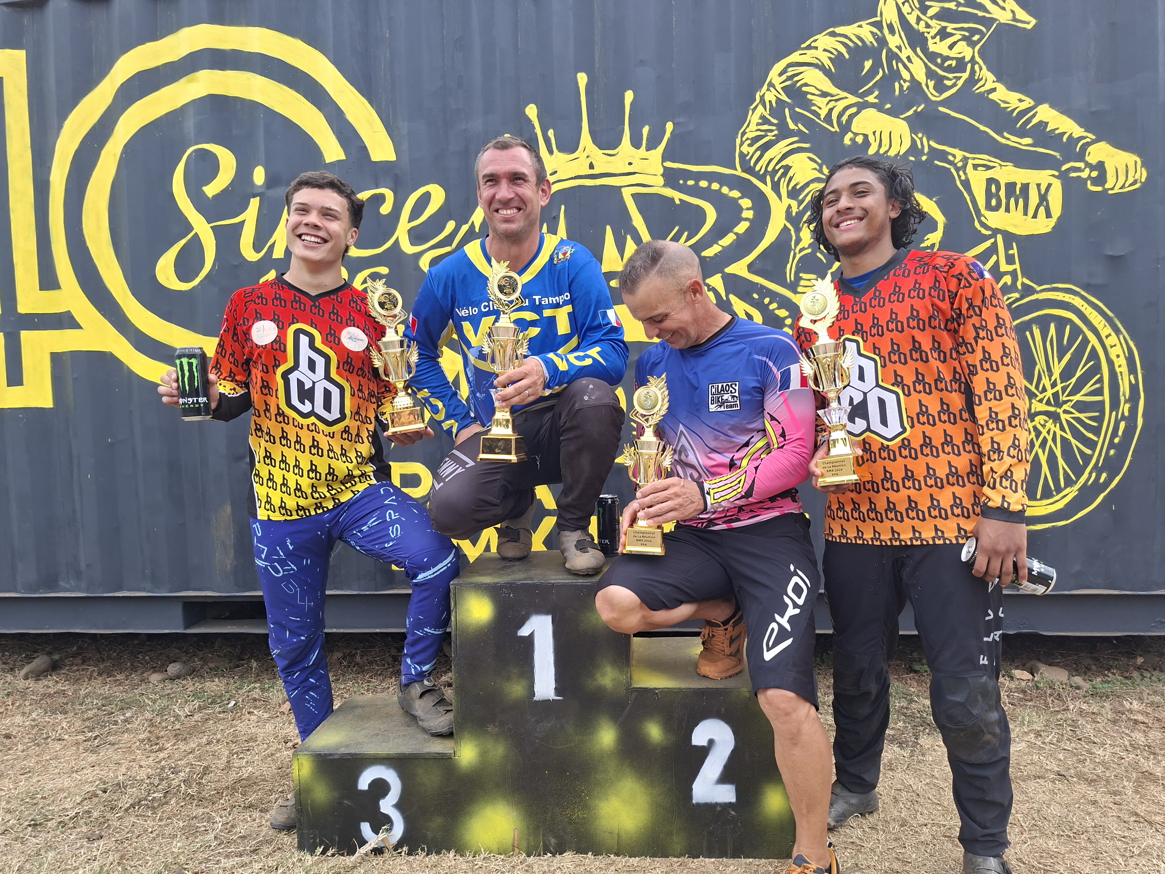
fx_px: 774
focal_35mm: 23
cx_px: 582
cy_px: 437
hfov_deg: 73.9
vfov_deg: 58.9
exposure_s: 1/272
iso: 50
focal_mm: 5.54
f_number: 1.8
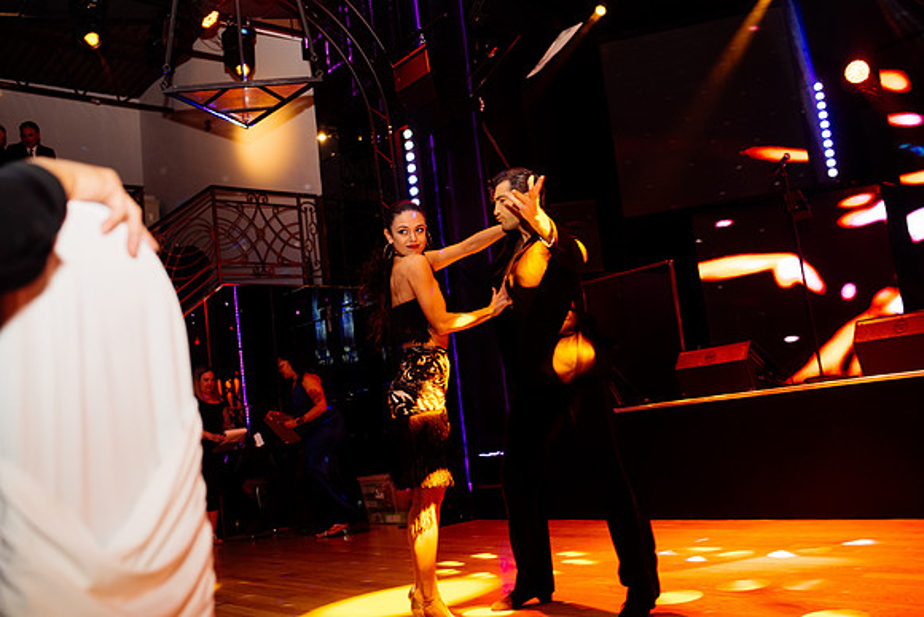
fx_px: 899
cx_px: 462
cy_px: 308
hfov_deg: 54.4
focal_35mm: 35
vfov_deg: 37.9
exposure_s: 1/200
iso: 1600
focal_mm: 35
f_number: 3.2
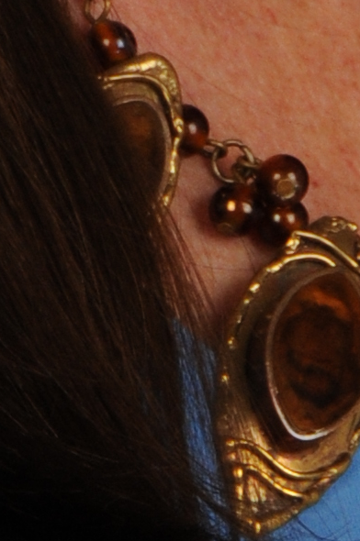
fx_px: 22140
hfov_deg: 0.9
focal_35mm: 1473
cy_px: -598
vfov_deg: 1.4
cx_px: 76
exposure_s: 1/200
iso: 400
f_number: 11
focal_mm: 135
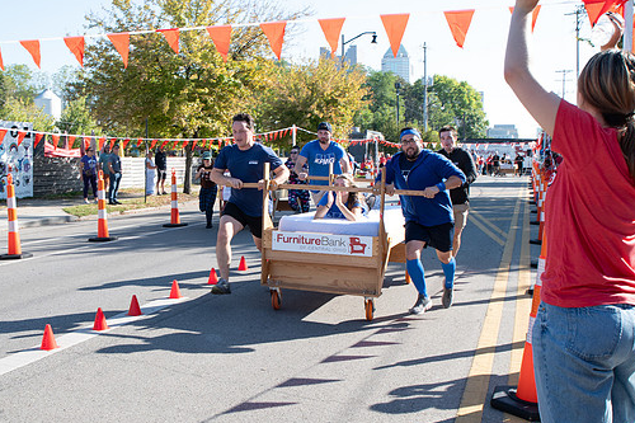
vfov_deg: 34.2
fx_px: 688
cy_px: 205
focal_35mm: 39
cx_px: 264
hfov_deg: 49.3
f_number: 8
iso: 250
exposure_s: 1/200
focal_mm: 24
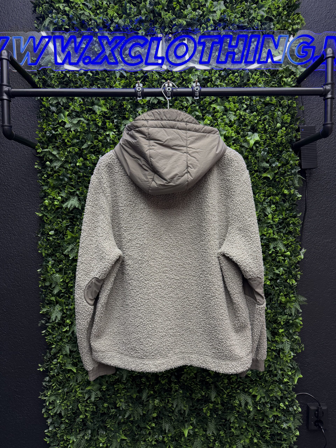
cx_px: 168
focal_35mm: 24
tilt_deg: -2.7
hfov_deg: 56.8
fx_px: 311
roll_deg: -1.5
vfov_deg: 71.6
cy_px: 224
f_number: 1.78
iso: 160
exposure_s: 1/84
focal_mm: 6.76
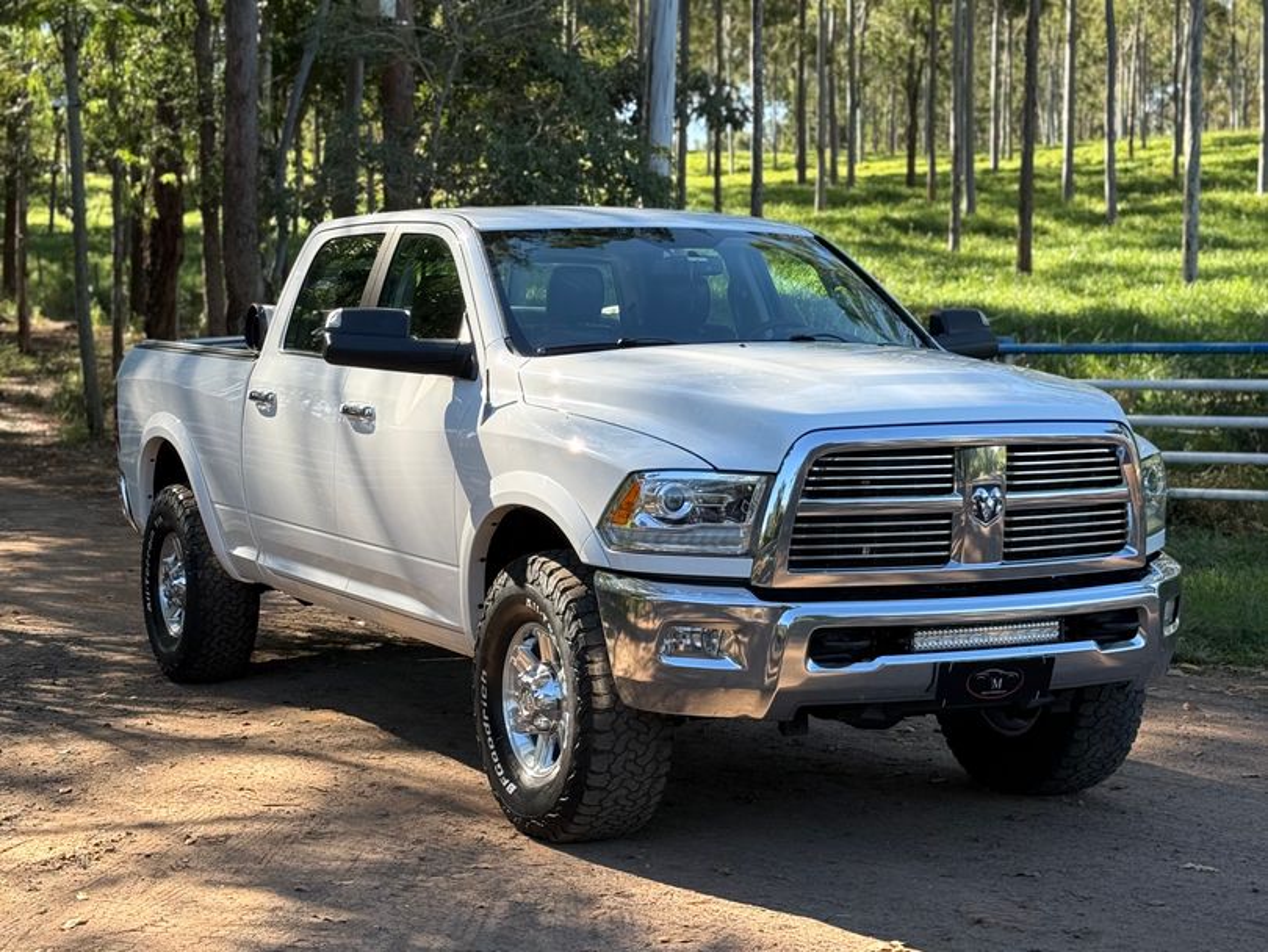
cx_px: 634
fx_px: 1759
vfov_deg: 30.3
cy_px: 476
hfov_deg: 39.6
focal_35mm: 48
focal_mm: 6.76
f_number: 1.78
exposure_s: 1/855
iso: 64
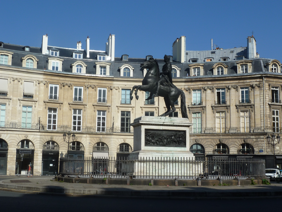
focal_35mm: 48
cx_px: 141
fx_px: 391
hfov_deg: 39.7
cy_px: 106
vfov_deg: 30.3
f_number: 5.6
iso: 80
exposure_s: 1/400
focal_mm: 7.9
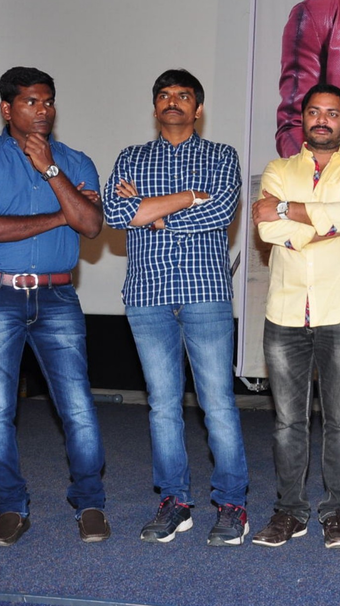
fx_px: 1010
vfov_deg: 33.3
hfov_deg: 17.6
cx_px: 467
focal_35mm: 63
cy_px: 271
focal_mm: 22
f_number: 6.3
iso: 500
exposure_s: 1/125
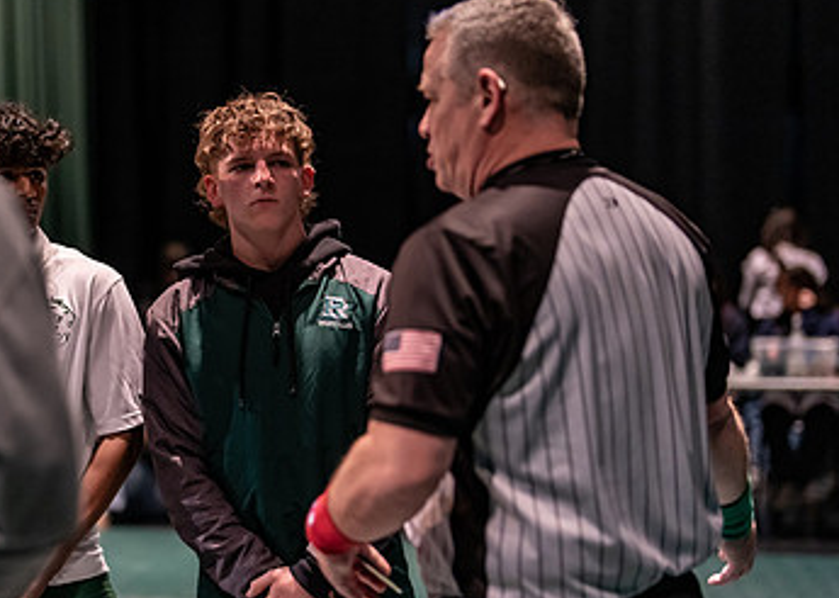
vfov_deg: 16.2
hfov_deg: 22.5
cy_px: 331
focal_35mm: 88
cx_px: 224
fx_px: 2096
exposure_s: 1/1000
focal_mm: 50
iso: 1600
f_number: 1.2
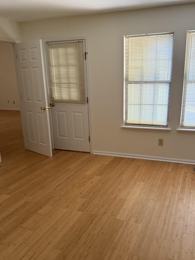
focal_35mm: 31
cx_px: 111
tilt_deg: -13.5
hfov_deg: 45.3
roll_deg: -0.8
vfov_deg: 58.2
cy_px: 145
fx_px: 233
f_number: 1.78
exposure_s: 1/60
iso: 250
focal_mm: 6.76
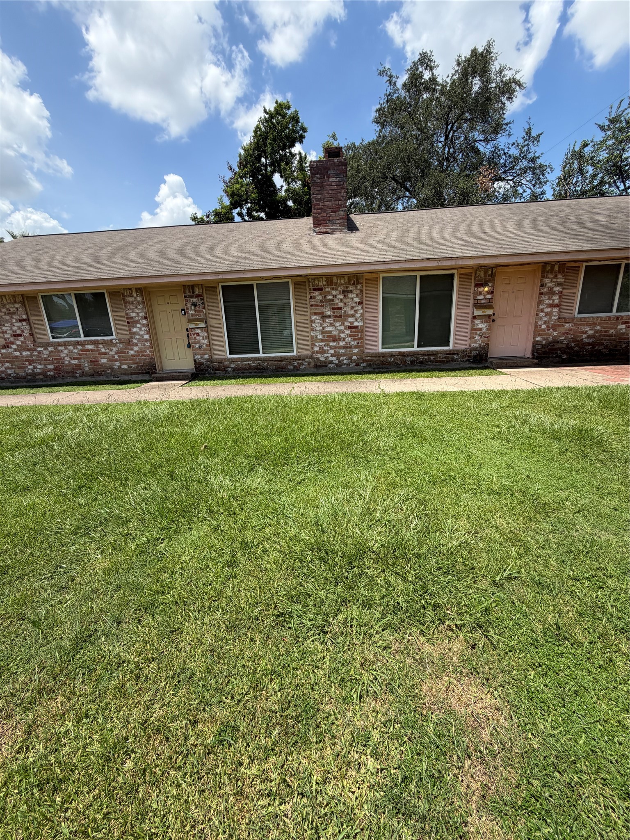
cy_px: 420
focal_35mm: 14
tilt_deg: -17.1
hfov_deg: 85.7
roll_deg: +3.2
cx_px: 315
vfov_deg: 102.1
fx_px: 340
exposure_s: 1/770
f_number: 2.2
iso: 25
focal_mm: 2.22
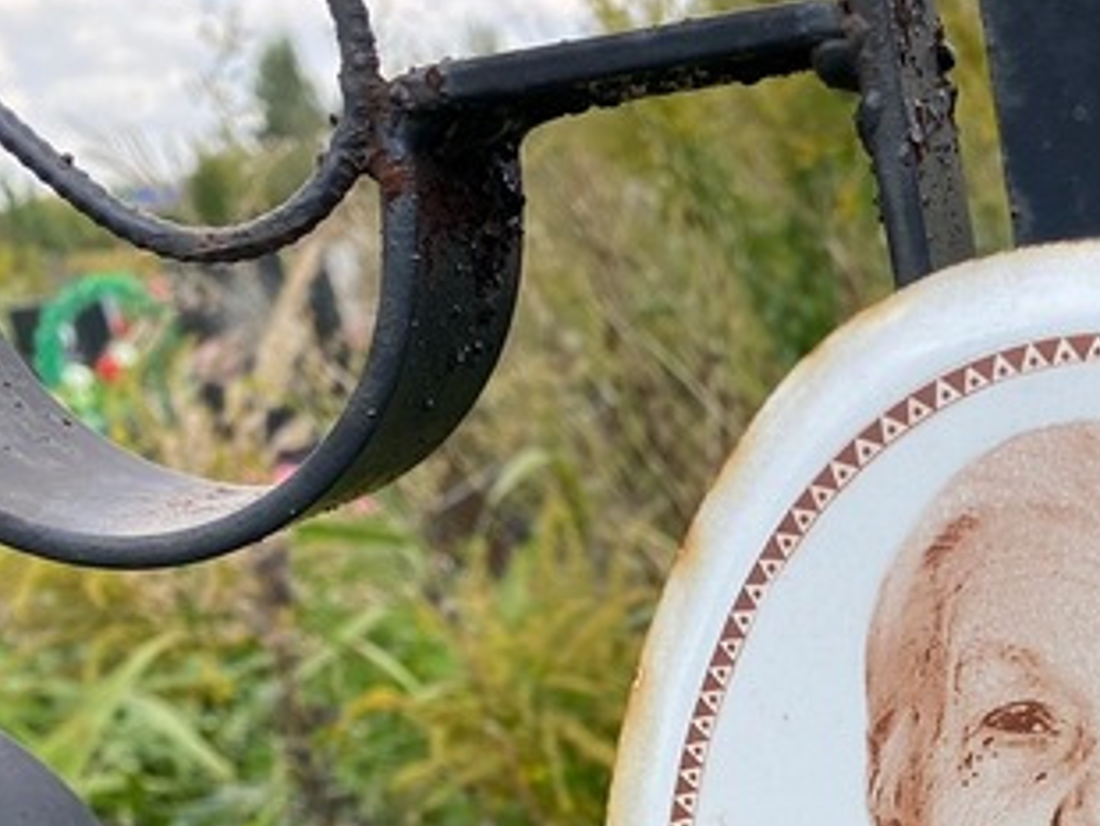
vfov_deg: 20.7
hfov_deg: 27.3
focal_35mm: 67
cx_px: 1096
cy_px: 961
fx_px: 2131
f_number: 1.8
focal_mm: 4.25
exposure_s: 1/637
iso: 32
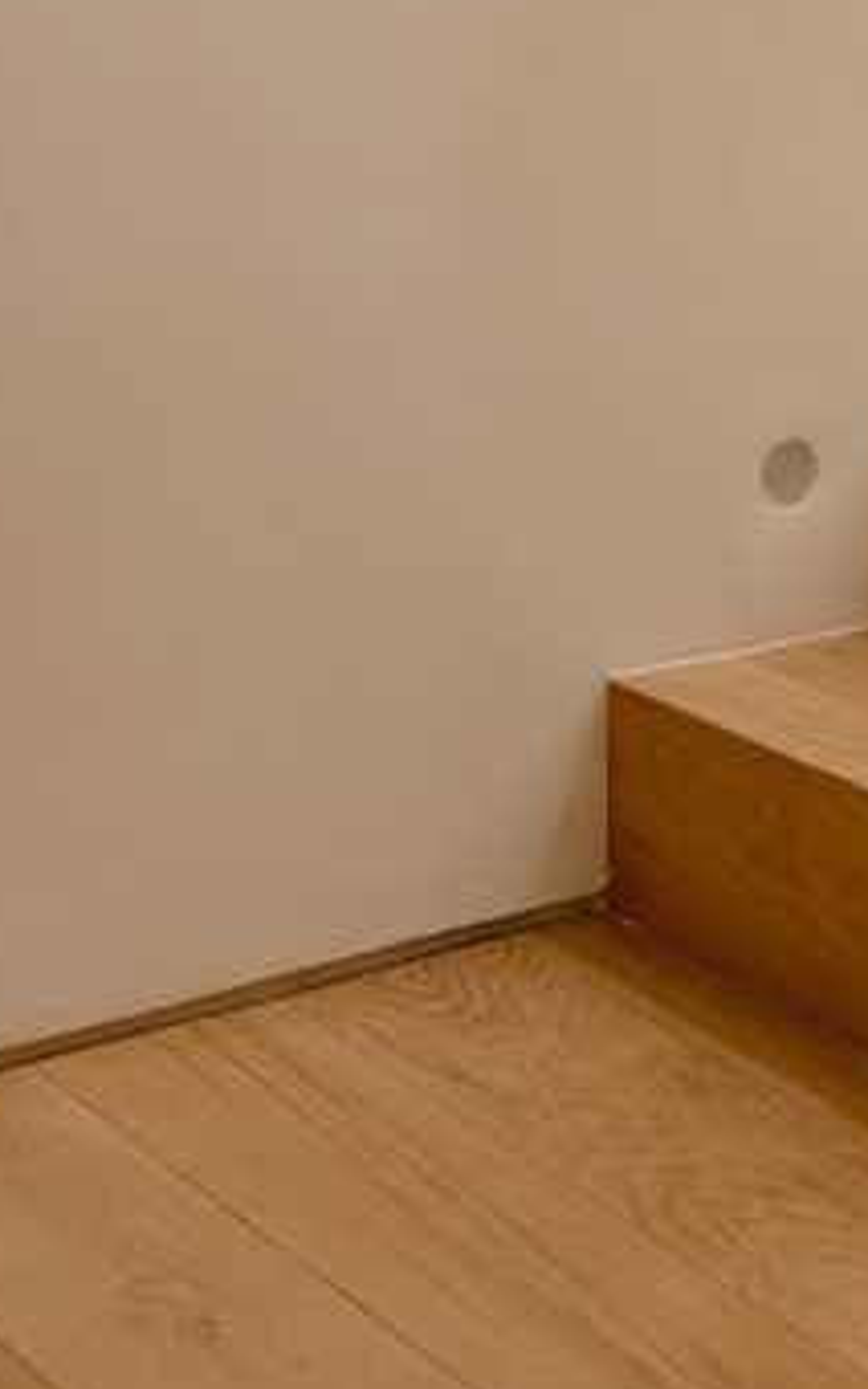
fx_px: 3938
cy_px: -721
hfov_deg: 11.8
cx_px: 1459
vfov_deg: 17.8
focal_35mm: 104
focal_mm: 39.6
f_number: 8
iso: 200
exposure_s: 1/3
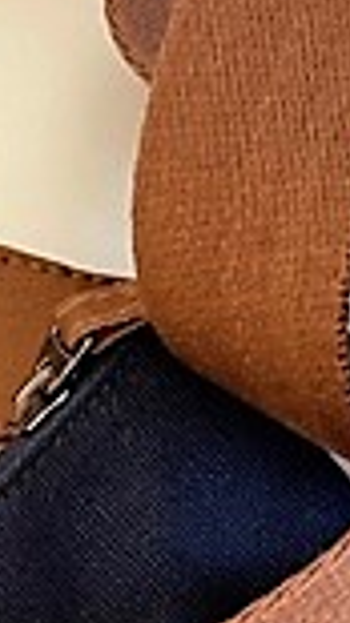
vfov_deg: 16.8
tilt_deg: -82.7
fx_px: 1934
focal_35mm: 117
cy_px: 900
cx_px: -249
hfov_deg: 9.9
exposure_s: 1/121
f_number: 1.6
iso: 100
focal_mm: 4.2
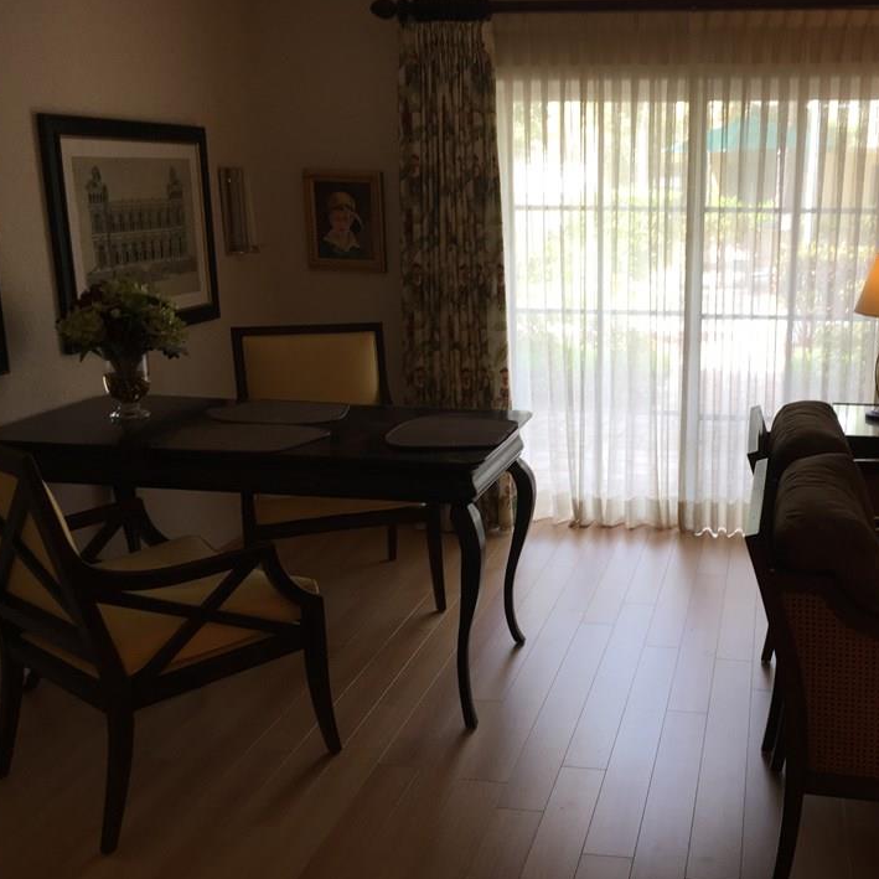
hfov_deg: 44.0
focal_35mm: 37
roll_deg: -1.1
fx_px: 1063
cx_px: 617
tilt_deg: -13.6
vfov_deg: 44.9
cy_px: 450
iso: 25
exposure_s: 1/40
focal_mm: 4.15
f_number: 2.2
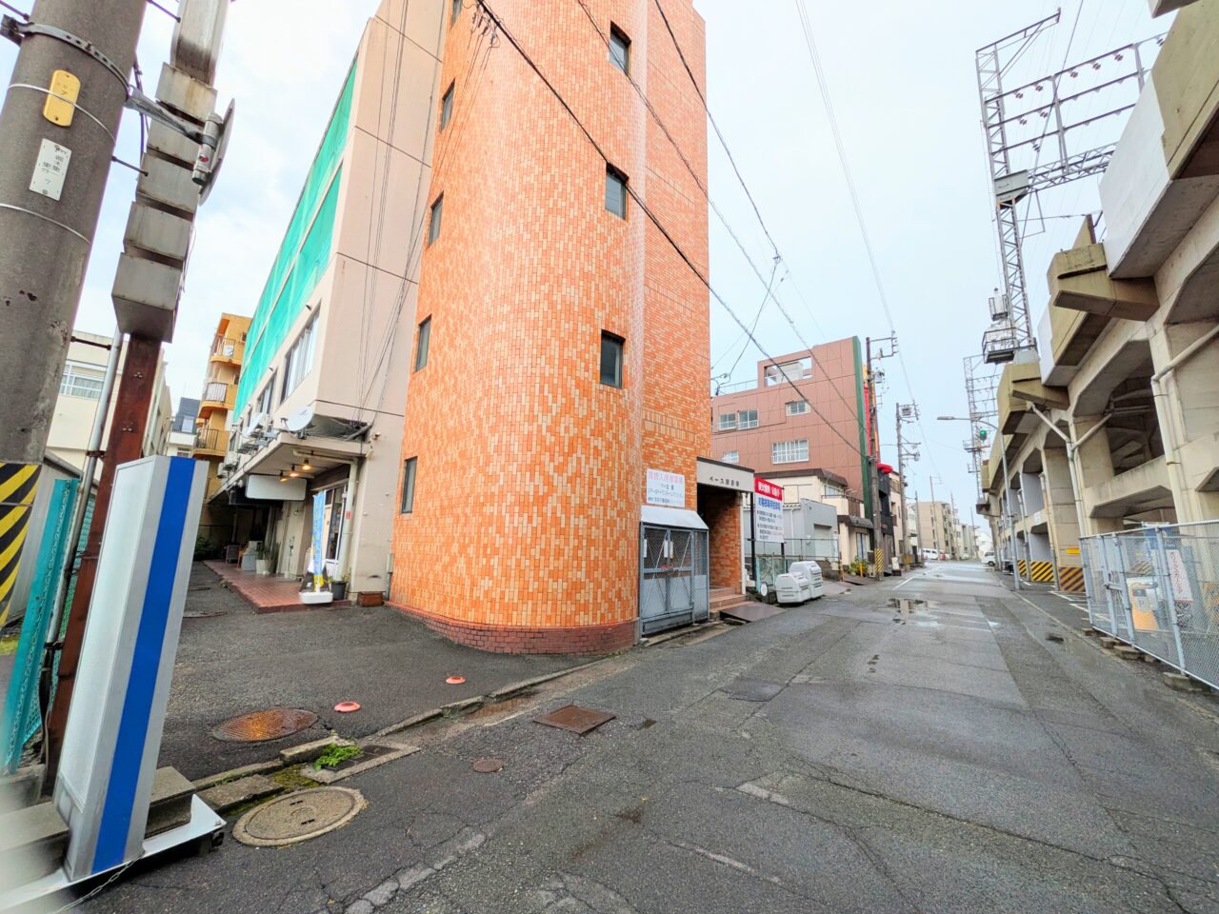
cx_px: 610
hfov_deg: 102.1
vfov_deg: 85.7
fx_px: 493
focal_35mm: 14
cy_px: 457
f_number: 2.2
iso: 53
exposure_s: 1/158
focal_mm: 1.85
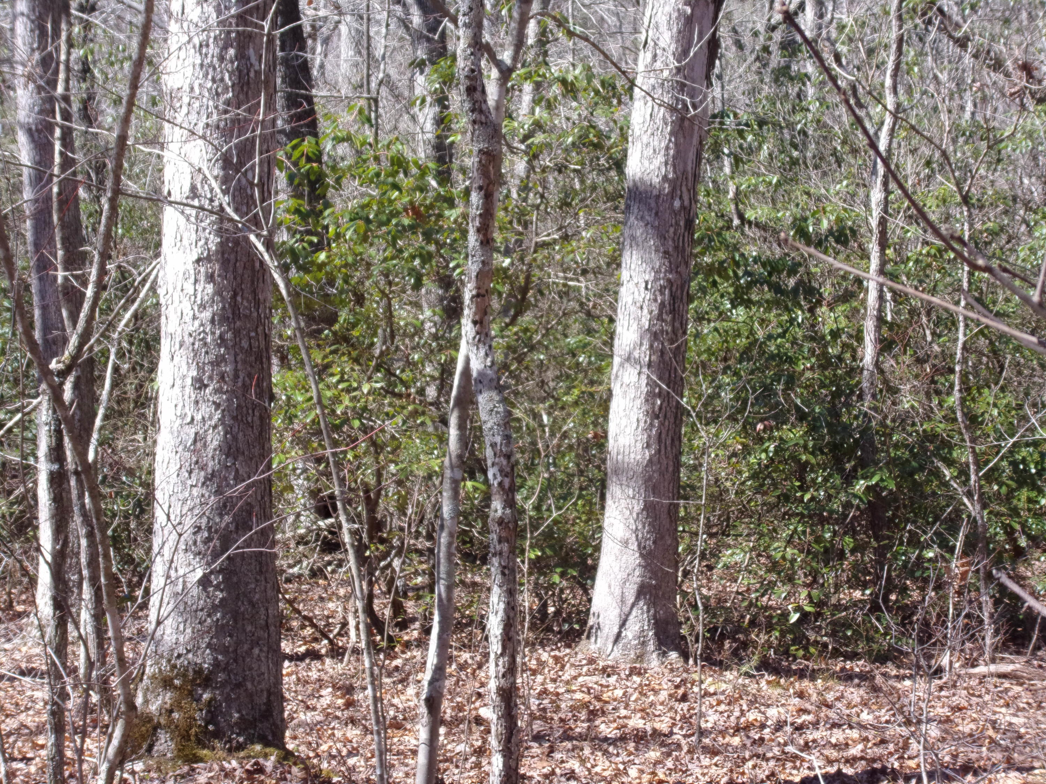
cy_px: 392
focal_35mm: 76
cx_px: 523
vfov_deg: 19.4
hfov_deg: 25.7
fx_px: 2297
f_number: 4.7
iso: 80
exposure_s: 1/170
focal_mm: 13.6
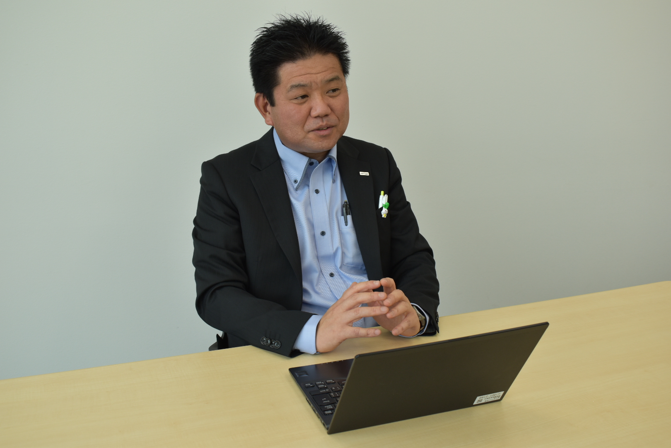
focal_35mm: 38
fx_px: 699
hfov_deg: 51.3
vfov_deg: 35.5
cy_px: 224
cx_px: 336
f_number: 5.6
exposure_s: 1/125
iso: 400
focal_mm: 25
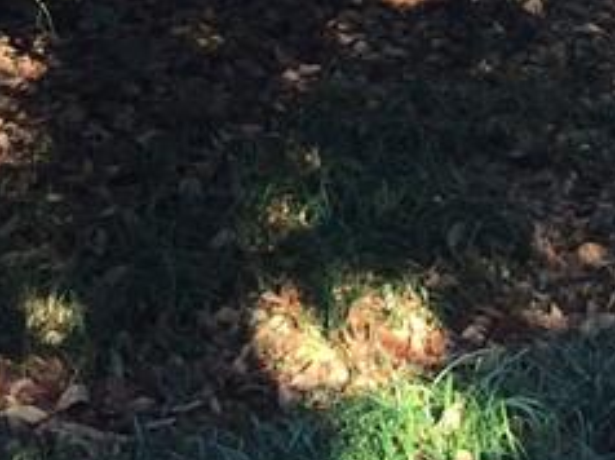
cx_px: 382
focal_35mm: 125
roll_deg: -0.4
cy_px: -375
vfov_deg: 11.0
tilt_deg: -2.5
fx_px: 2219
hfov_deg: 15.8
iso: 50
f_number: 2.2
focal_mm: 4.15
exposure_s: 1/120
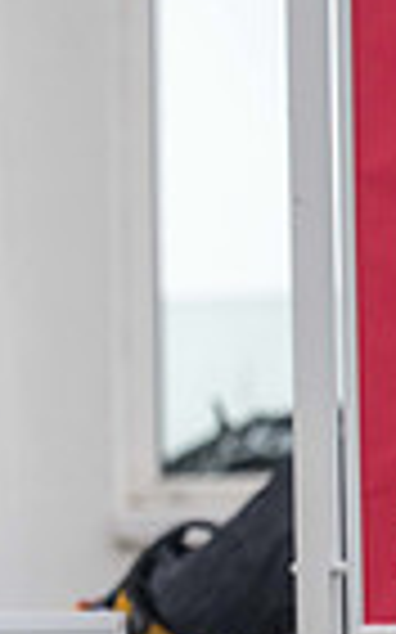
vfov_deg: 1.7
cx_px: -860
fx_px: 21693
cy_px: 668
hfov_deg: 1.0
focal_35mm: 1255
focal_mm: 300
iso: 400
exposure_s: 1/500
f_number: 4
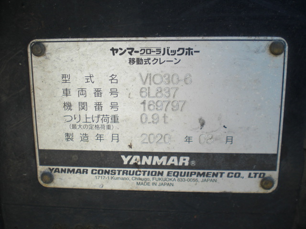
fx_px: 336
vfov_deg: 37.7
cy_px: 114
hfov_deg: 49.0
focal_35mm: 38
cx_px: 153
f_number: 3.1
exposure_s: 1/200
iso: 64
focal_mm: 6.3
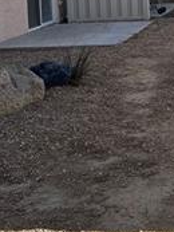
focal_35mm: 83
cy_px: -46
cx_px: 236
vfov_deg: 21.8
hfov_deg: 16.7
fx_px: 556
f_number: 1.78
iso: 80
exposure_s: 1/2469
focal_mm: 6.86
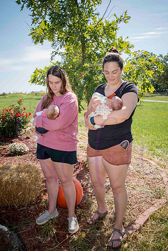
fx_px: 217
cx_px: 84
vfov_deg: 60.3
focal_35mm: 31
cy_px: 126
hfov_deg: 42.3
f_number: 10
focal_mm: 31
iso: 400
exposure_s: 1/500
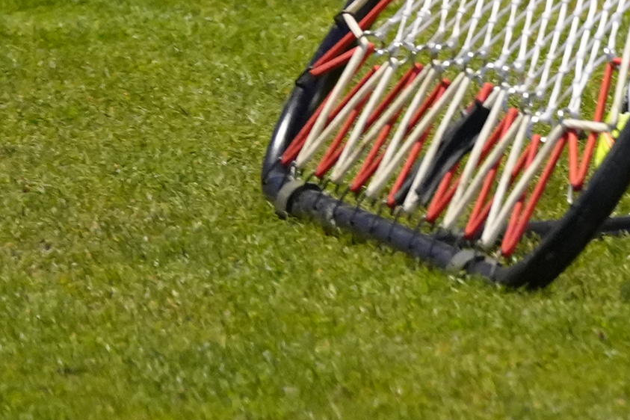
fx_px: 15679
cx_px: 1856
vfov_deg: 1.5
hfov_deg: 2.3
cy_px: -765
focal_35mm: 896
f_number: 4
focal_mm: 151
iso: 4000
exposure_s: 1/160
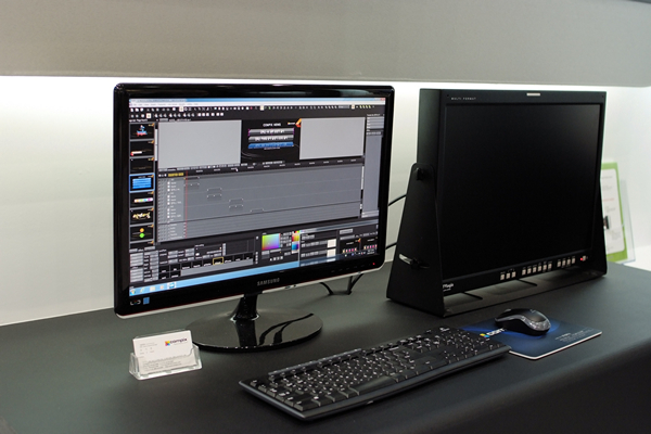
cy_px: 217
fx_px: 759
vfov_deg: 31.9
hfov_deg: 46.4
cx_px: 326
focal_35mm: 42
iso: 800
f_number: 3.2
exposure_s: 1/80
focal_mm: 28
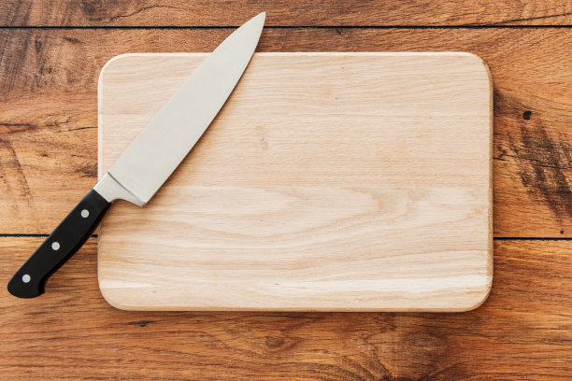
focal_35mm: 58
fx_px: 921
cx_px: 286
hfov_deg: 34.5
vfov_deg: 23.4
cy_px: 190
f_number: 6.3
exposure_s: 1/13
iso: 200
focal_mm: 58
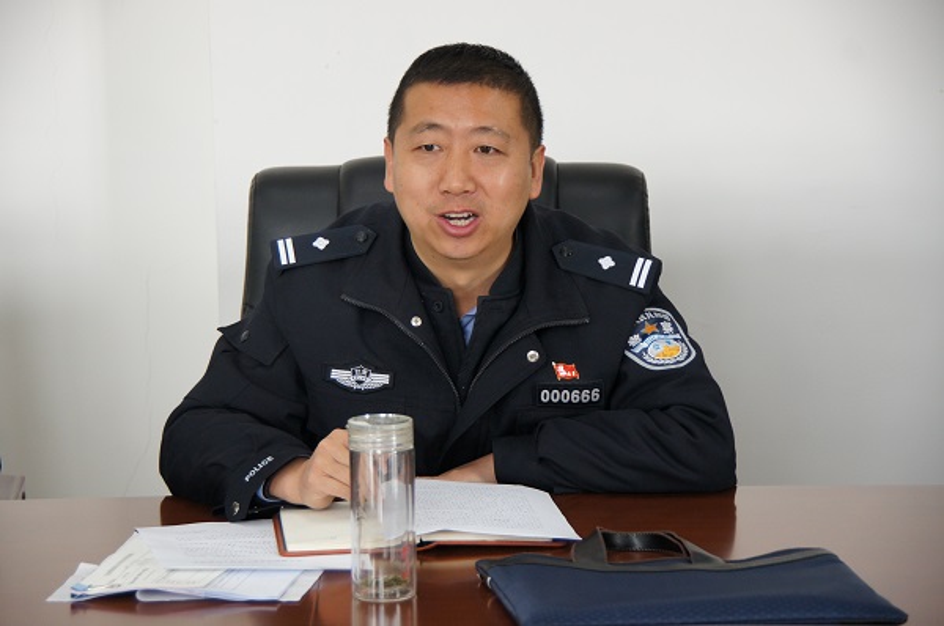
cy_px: 313
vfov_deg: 11.4
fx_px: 3142
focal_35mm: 120
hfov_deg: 17.1
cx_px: 472
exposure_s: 1/125
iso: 1000
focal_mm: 80
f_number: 5.6
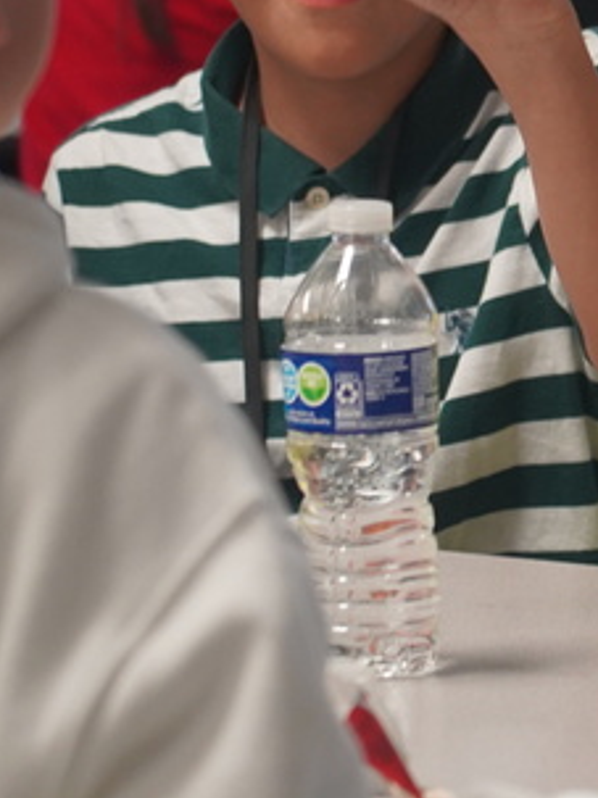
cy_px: 244
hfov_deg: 4.3
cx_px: 1085
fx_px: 7860
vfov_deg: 5.8
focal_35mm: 341
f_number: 4
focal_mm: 105
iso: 2000
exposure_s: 1/160
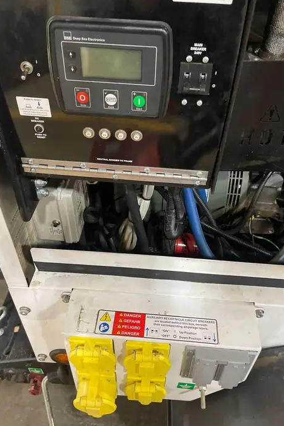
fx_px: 343
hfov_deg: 45.0
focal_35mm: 29
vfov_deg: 63.6
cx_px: 144
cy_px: 203
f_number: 1.6
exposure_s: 1/60
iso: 500
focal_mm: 4.2
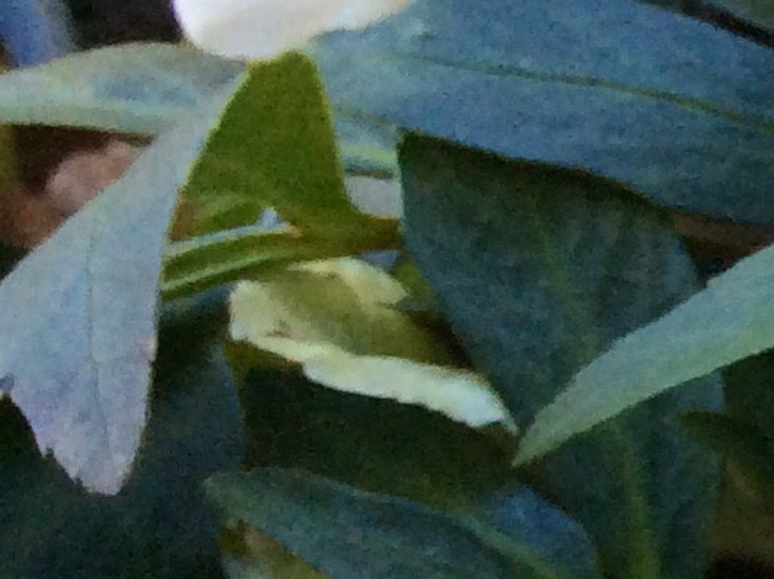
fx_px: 3596
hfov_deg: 10.6
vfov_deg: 9.2
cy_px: 540
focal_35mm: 161
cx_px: 1857
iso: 50
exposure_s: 1/60
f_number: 2.4
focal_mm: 3.3
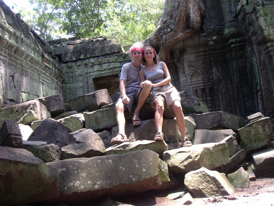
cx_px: 137
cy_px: 103
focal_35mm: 38
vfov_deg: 37.7
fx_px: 301
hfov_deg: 49.0
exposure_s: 1/60
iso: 50
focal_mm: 6
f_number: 2.8
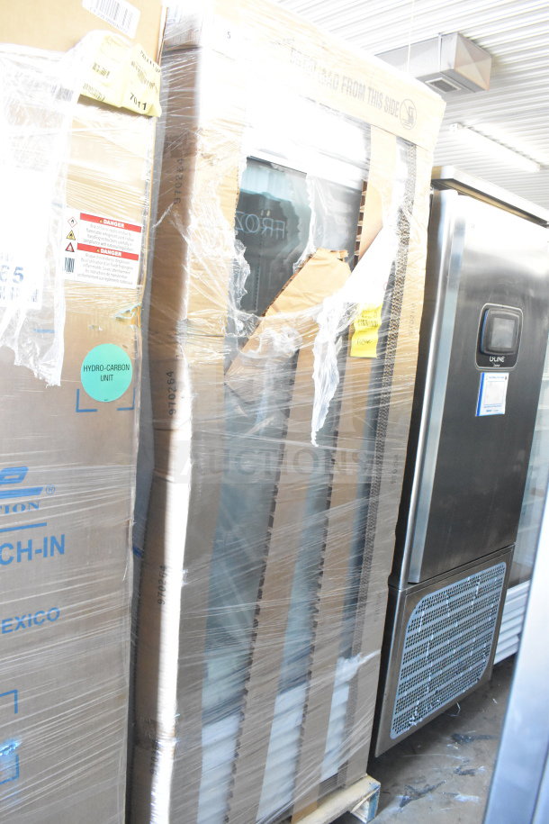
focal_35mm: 27
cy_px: 412
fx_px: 618
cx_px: 274
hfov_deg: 47.9
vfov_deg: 67.4
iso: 6400
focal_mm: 18
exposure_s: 1/125
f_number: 5.6
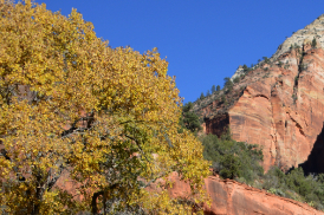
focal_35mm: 117
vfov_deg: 11.0
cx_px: 501
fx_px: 1052
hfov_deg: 15.9
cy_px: 363
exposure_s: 1/2000
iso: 250
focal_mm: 32
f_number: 3.5
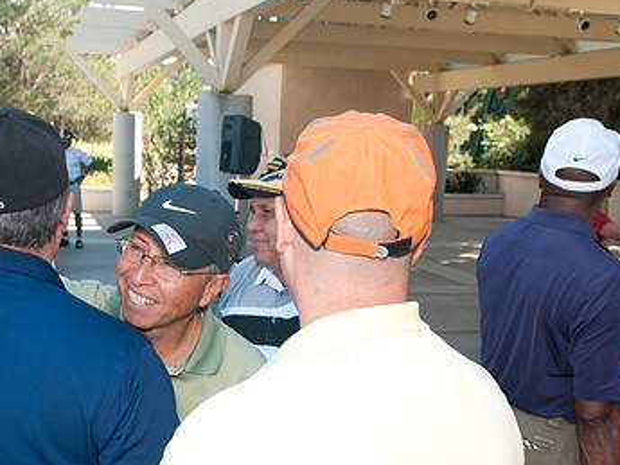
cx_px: 230
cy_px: 306
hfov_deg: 41.7
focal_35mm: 45
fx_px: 806
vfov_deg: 32.0
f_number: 5
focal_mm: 17
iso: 200
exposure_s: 1/80
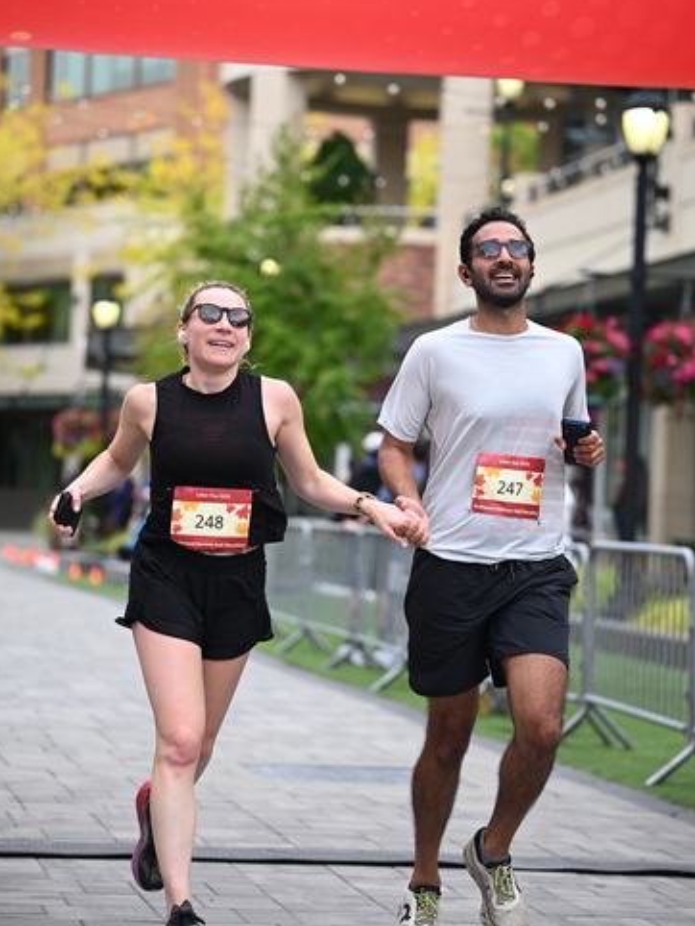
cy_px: 425
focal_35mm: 113
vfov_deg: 17.4
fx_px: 3022
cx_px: 345
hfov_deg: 13.1
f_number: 2.8
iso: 640
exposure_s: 1/2000
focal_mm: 103
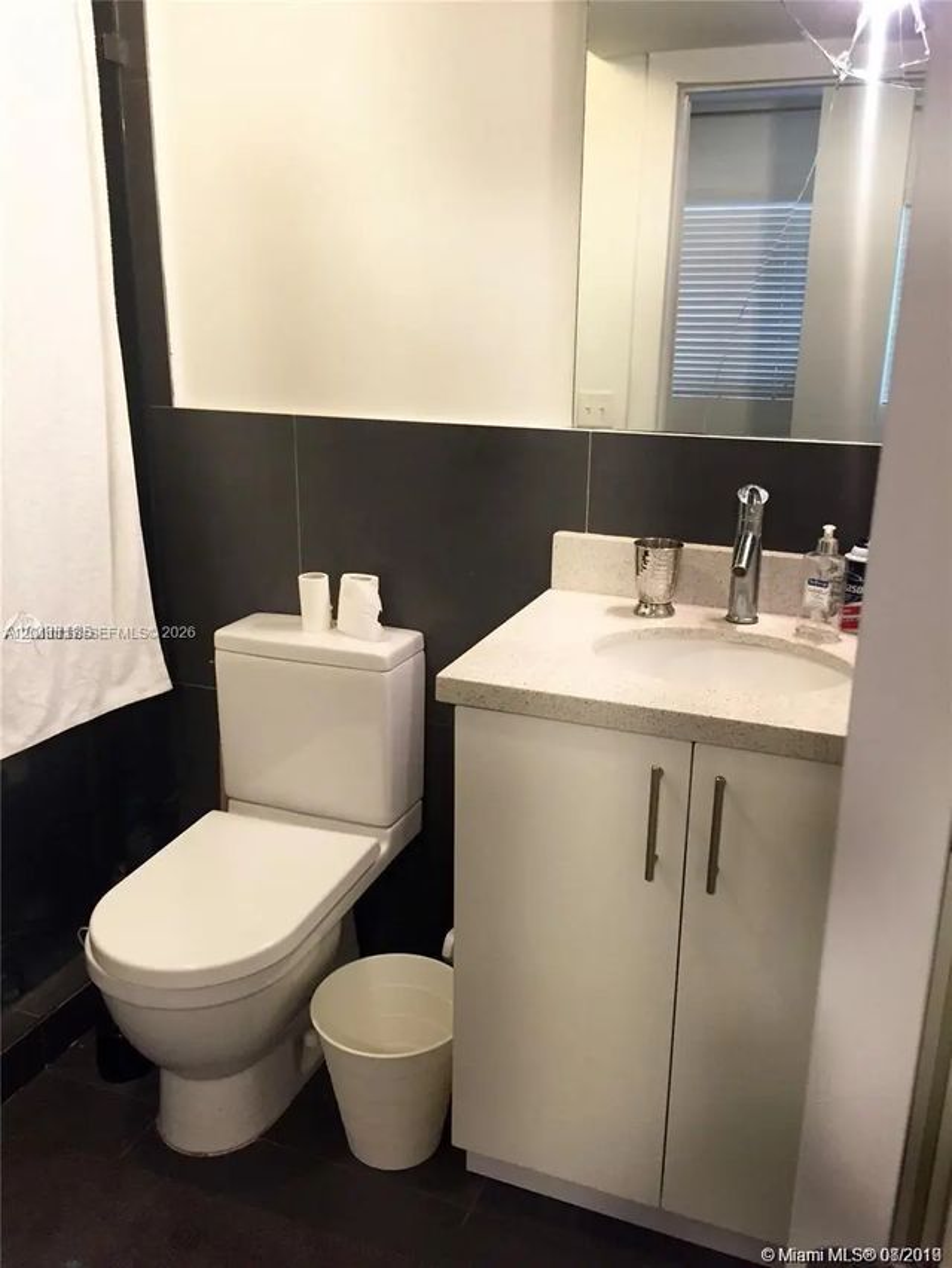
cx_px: 476
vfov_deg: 61.7
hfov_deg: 48.2
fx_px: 1063
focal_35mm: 29
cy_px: 634
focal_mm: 4.15
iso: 200
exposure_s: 1/30
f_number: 2.2
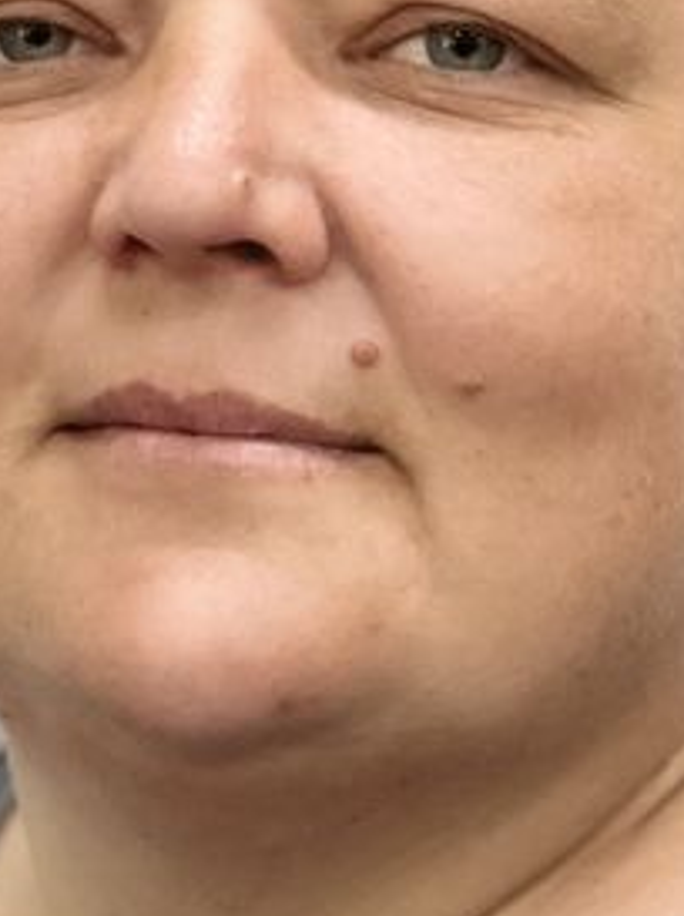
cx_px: 231
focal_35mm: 226
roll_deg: +0.3
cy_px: 396
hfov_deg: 6.6
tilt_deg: -6.5
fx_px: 5968
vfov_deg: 8.8
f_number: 2.8
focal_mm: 9
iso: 250
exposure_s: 1/33
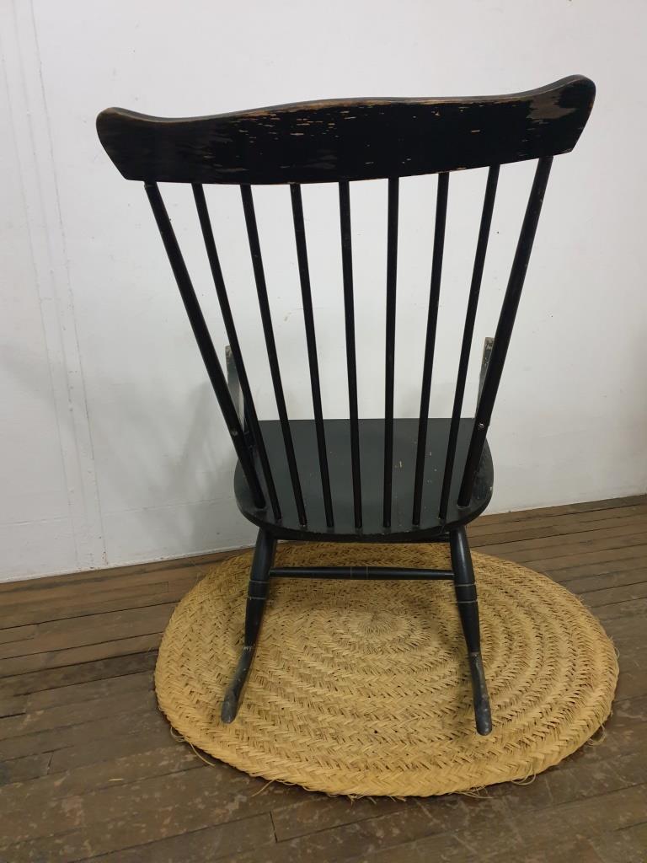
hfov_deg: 53.1
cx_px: 324
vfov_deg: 67.3
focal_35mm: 26
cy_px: 432
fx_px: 648
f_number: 1.5
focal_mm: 4.3
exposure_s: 1/50
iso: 320
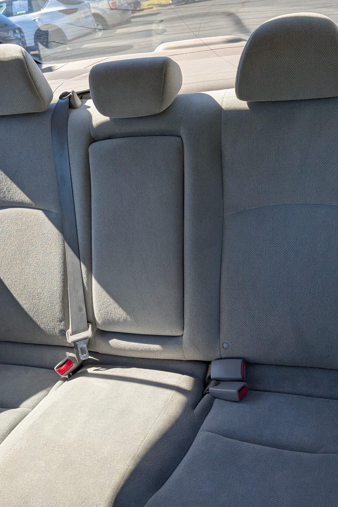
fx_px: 479
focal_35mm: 34
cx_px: 177
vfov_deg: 55.8
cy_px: 258
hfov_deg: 38.9
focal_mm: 6.9
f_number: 1.68
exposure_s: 1/389
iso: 21
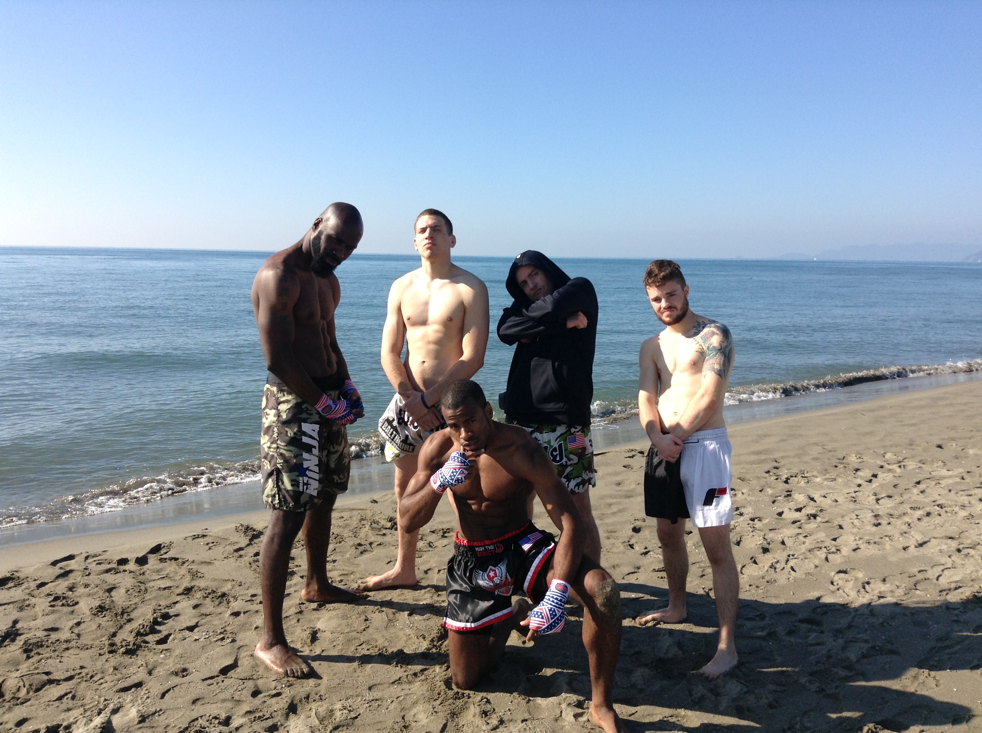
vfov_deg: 42.8
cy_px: 366
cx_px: 491
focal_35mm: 33
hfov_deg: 55.4
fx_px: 935
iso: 25
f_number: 2.4
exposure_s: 1/1034
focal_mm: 3.3
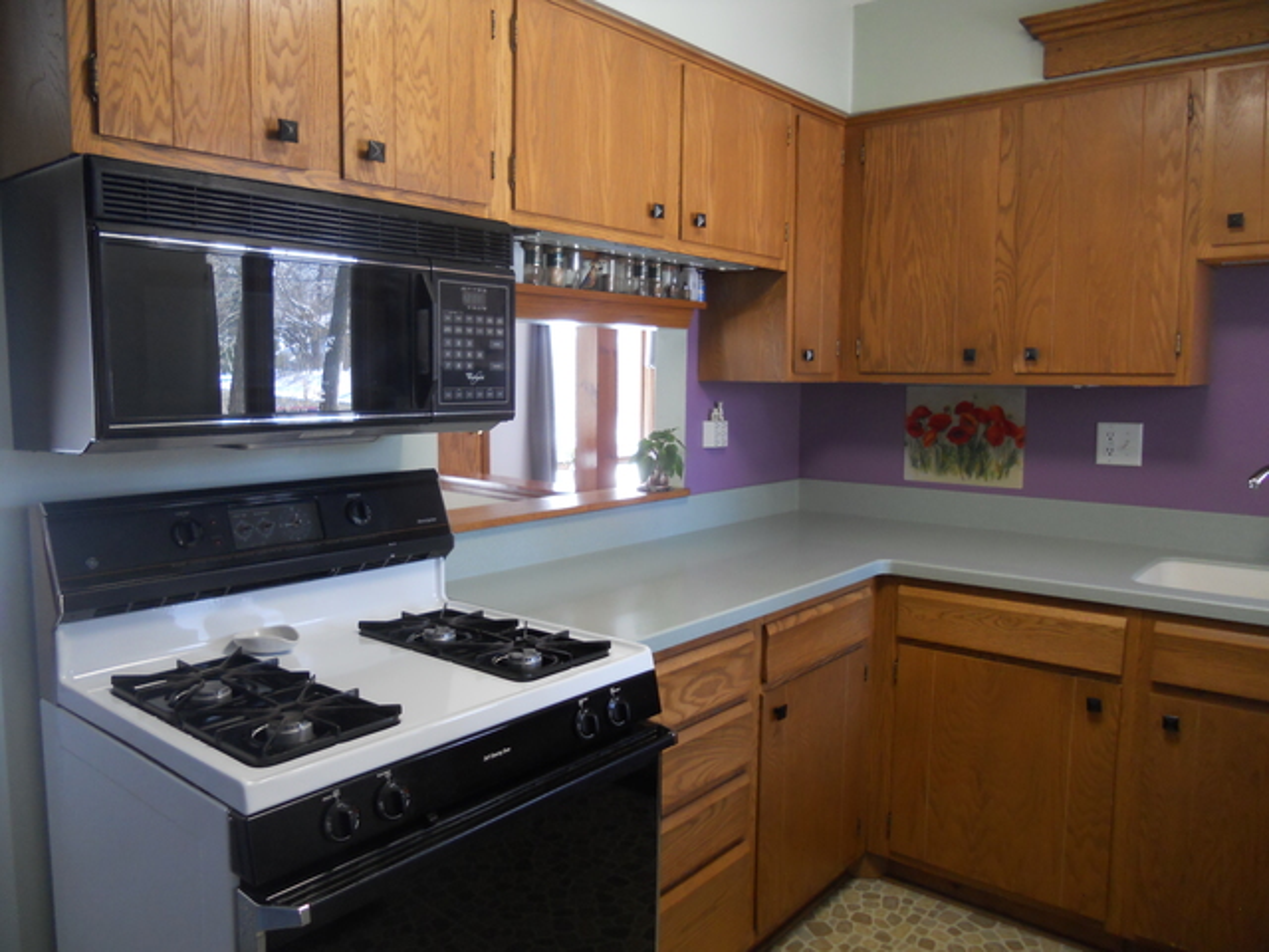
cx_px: 634
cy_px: 476
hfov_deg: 65.3
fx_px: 990
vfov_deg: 51.4
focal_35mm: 27
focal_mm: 4.9
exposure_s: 1/30
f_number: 3.2
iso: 160
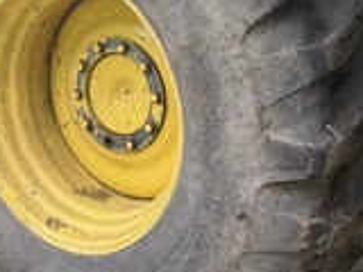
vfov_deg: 23.8
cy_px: 29
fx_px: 629
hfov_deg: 32.1
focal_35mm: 60
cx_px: 206
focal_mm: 6.76
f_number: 1.78
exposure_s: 1/410
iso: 80
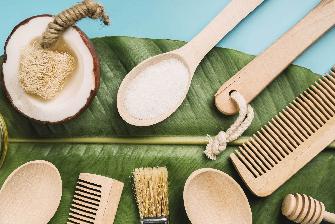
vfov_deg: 28.5
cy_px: 147
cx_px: 119
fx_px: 437
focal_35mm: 47
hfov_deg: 41.5
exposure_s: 1/200
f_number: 7.1
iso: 100
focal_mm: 33
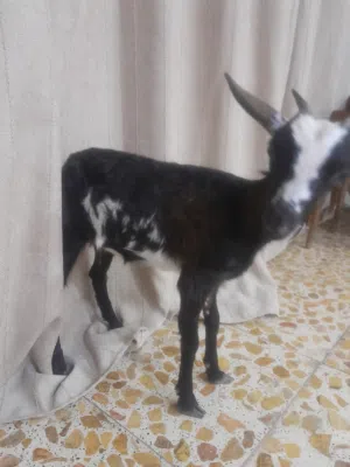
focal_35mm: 27
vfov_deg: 65.3
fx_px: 364
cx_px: 175
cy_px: 234
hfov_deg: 51.4
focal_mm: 4
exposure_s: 1/25
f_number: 1.8
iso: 500
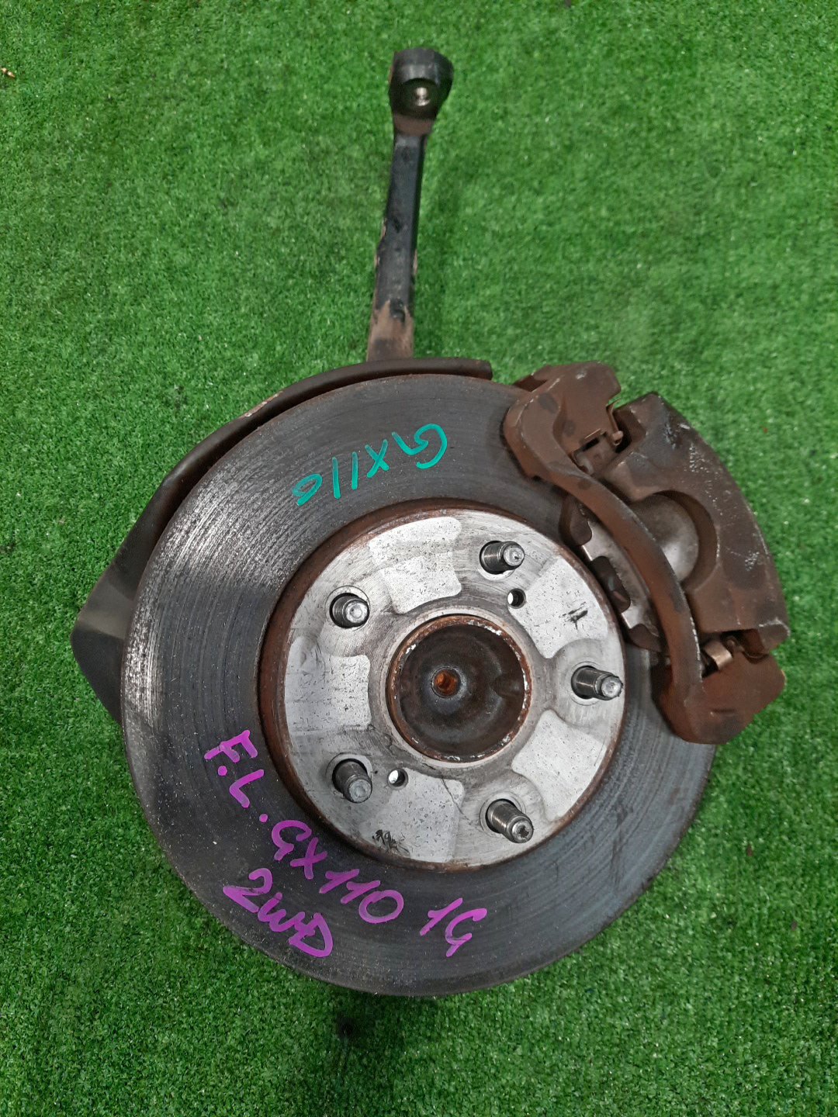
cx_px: 419
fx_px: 807
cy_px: 558
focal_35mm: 25
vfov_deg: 69.4
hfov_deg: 54.9
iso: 314
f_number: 2
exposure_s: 1/33
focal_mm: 4.6
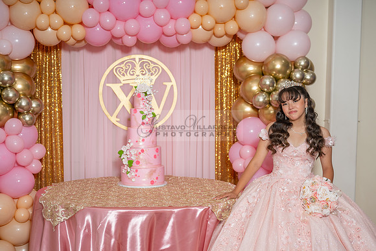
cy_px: 142
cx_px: 213
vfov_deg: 23.9
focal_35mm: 57
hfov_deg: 35.2
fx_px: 591
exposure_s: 1/200
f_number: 2.8
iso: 250
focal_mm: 50
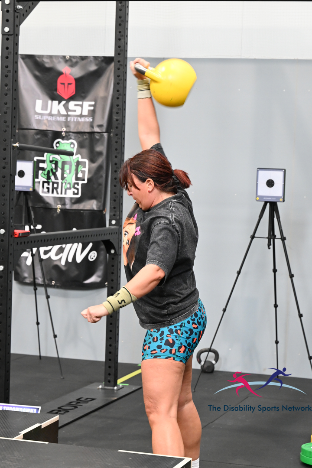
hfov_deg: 14.3
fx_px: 1248
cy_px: 234
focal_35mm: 96
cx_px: 156
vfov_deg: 21.2
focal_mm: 64
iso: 2000
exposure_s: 1/100
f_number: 5.6
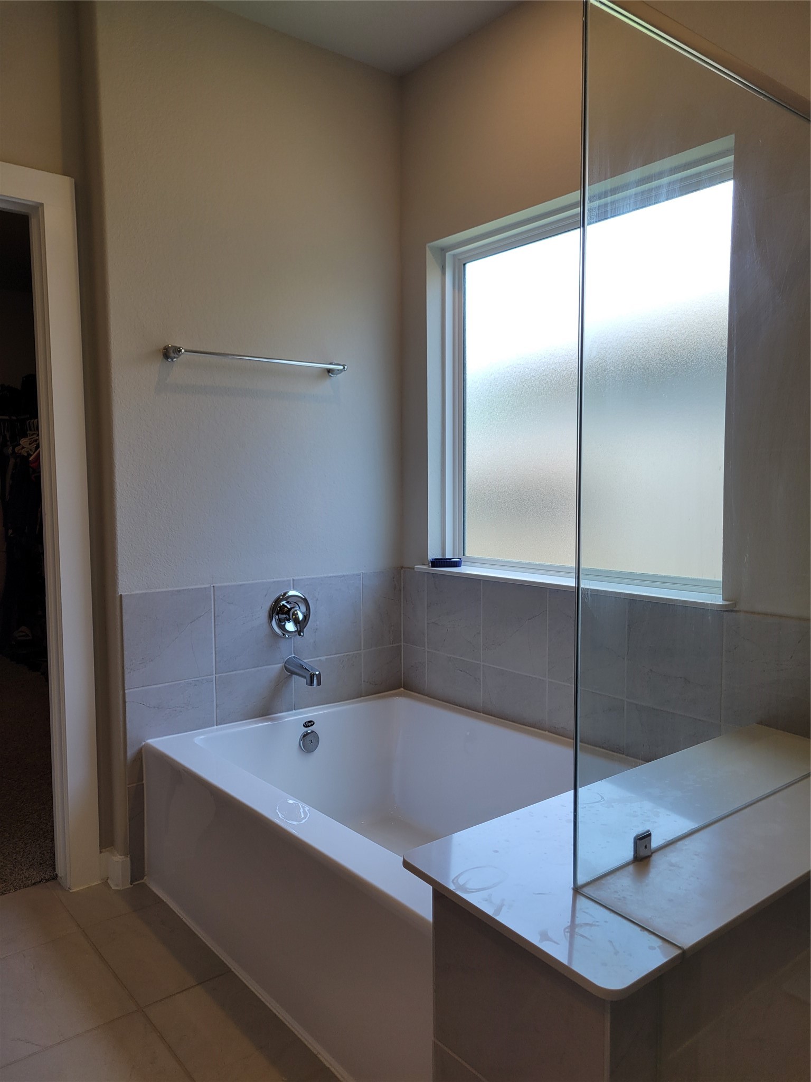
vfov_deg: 67.3
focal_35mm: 26
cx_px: 406
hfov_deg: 53.1
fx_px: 812
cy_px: 541
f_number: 1.8
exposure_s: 1/199
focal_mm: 5.4
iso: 40
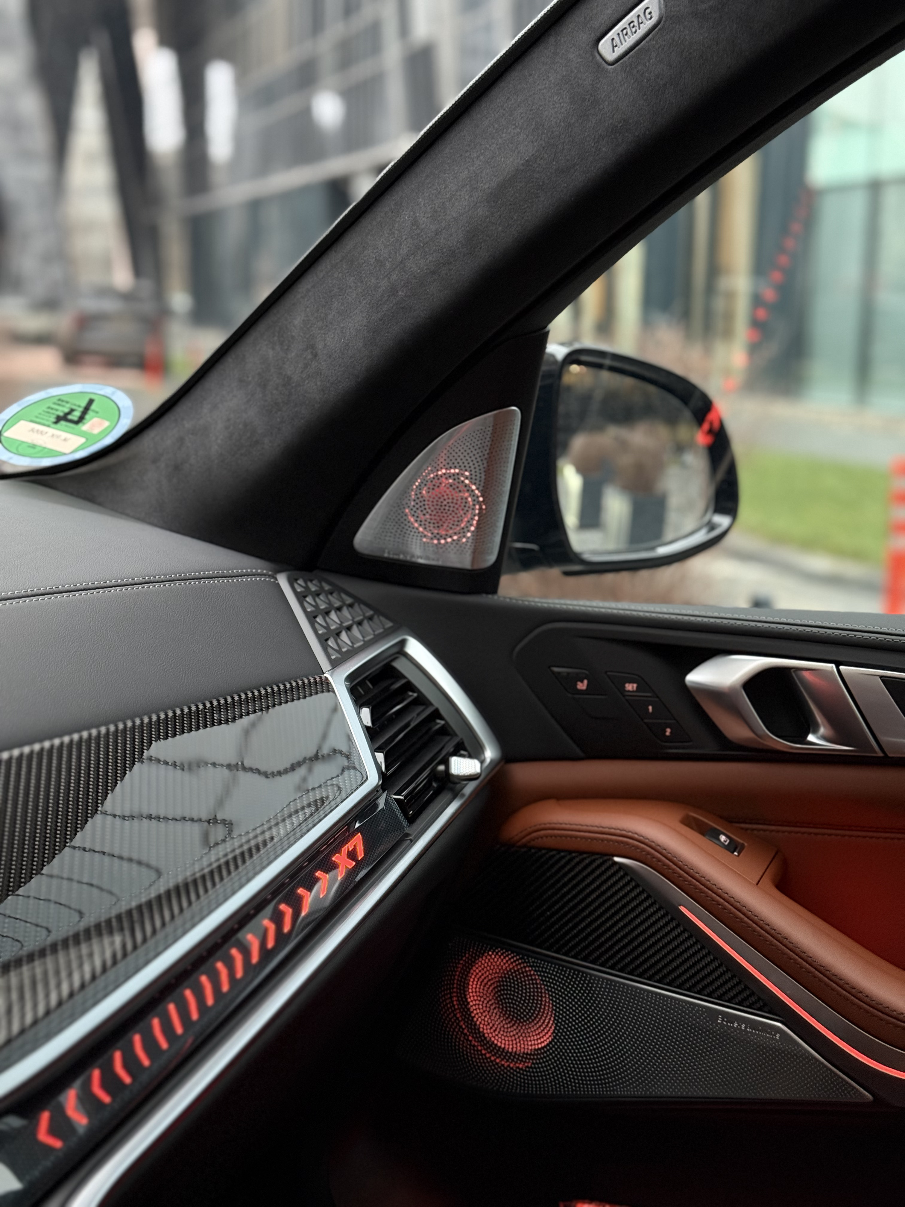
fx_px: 1673
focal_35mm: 48
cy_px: 604
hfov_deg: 30.3
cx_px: 452
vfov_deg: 39.7
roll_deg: -1.4
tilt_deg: -9.8
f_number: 1.78
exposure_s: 1/35
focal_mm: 6.76
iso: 400
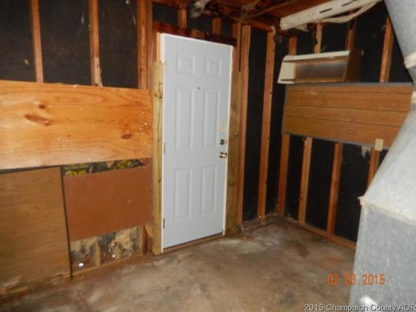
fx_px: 301
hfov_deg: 69.4
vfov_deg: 54.9
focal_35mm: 25
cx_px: 208
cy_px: 156
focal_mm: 4.5
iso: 560
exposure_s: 1/30
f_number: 3.4
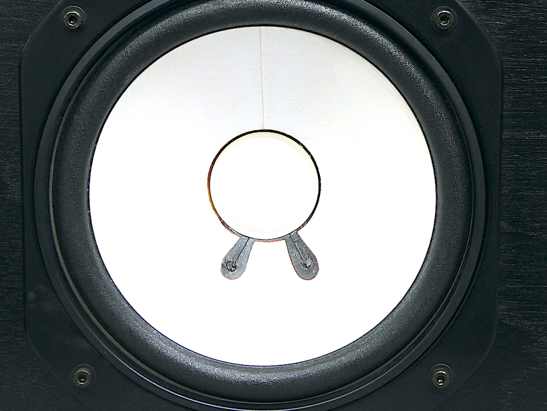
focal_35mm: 101
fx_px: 1597
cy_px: 200
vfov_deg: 14.7
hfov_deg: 19.4
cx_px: 262
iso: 200
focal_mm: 16.1
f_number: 4.9
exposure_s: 1/13
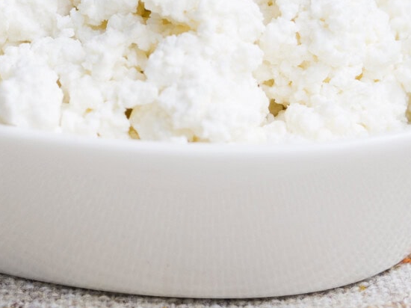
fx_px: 1555
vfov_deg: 11.3
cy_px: 69
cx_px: 87
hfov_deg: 15.0
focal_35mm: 131
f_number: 4
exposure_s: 1/400
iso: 320
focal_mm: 30
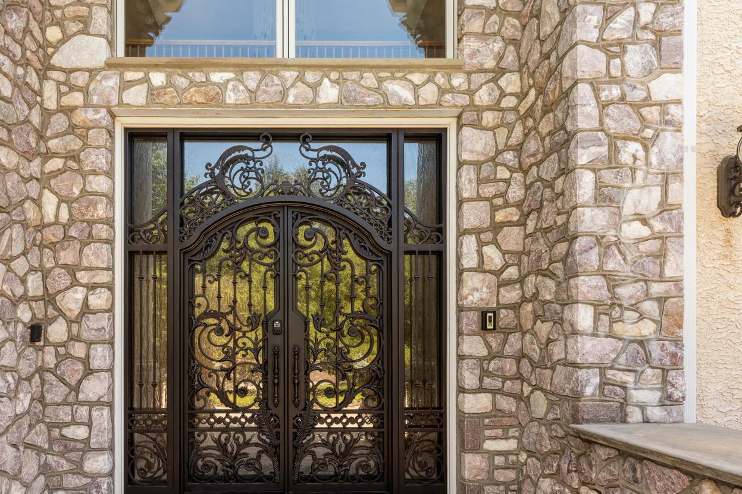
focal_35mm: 23
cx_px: 289
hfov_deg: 75.1
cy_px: 341
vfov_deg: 53.7
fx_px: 474
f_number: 11
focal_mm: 14
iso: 125
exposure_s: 1/15
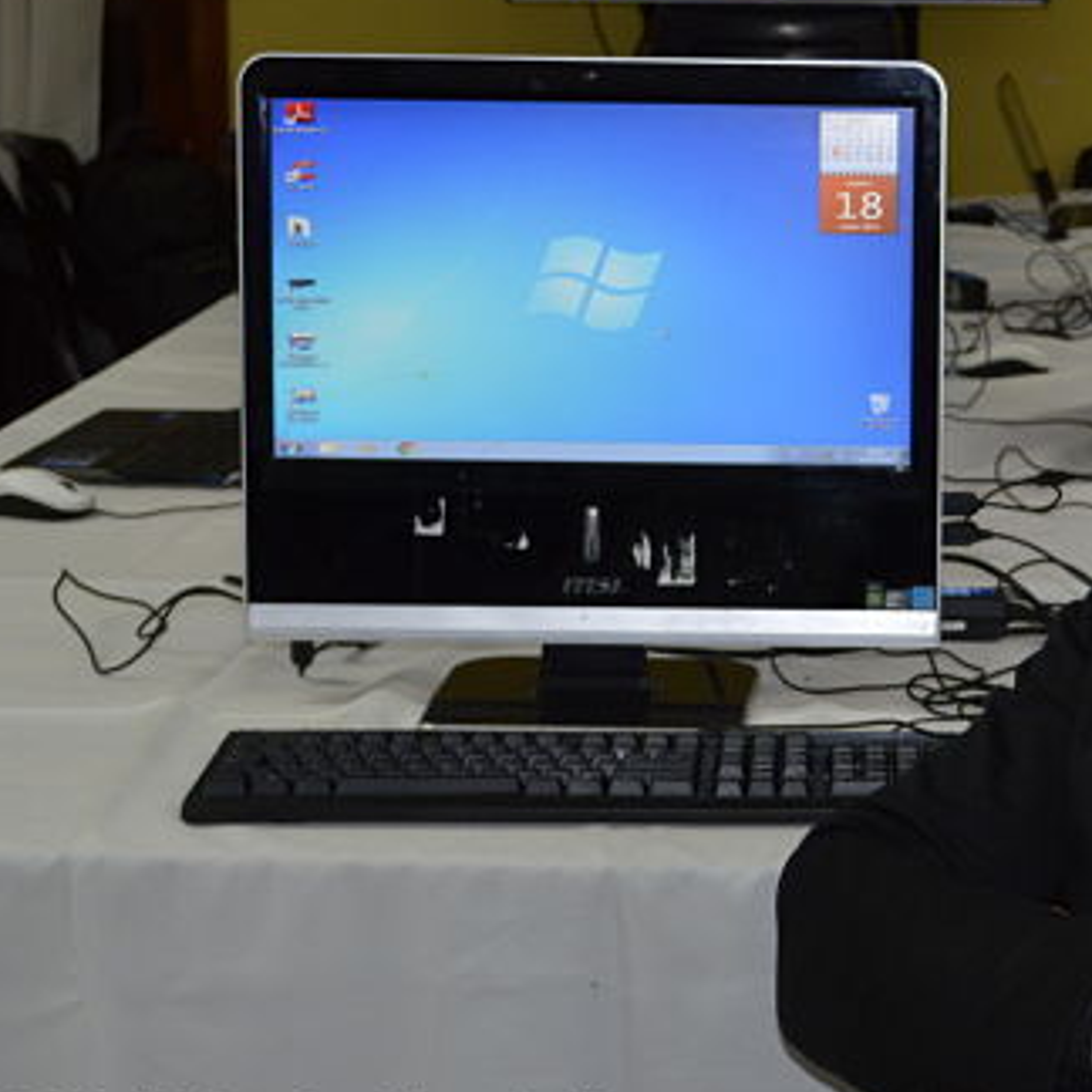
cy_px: 389
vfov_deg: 21.6
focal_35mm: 80
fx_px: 2852
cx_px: 1149
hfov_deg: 20.8
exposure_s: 1/60
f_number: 4.5
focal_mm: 29
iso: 560
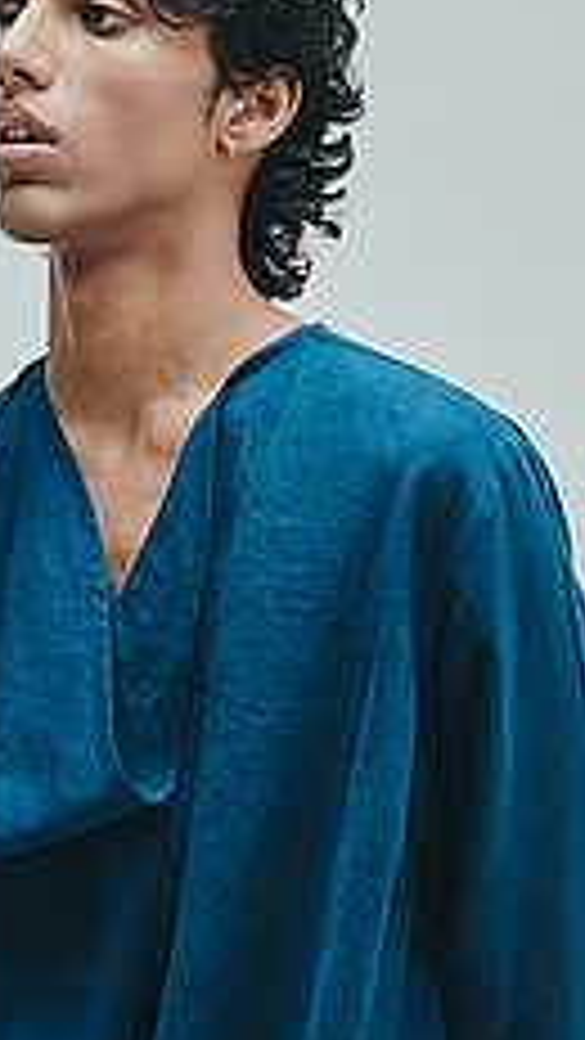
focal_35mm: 124
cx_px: 153
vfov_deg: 17.1
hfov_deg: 9.8
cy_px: 907
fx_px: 3418
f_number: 8
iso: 400
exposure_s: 1/160
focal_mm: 52
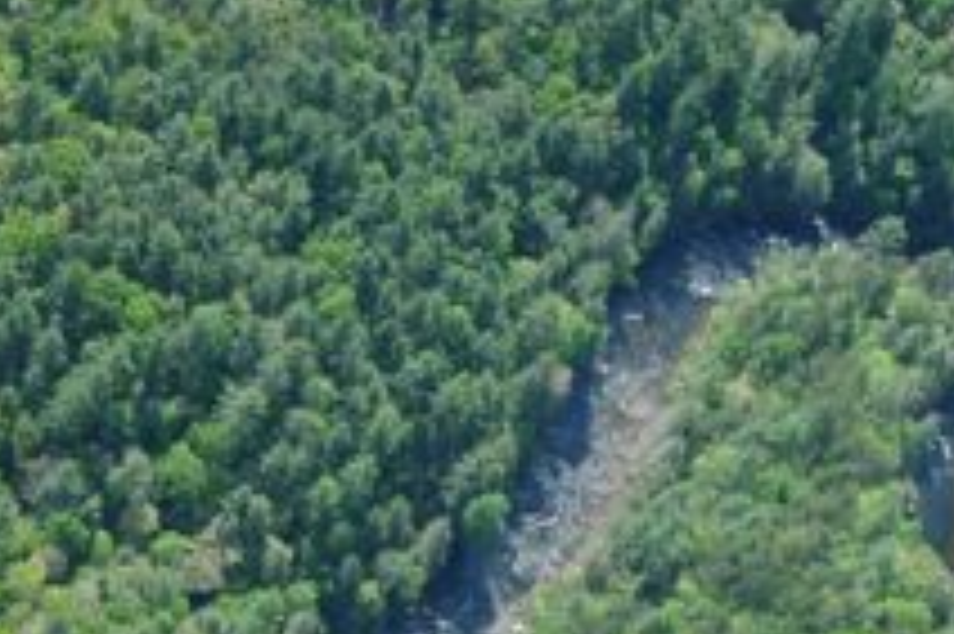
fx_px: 3839
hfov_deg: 14.1
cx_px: 749
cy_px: 731
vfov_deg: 9.3
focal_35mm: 145
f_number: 8
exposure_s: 1/200
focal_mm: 32
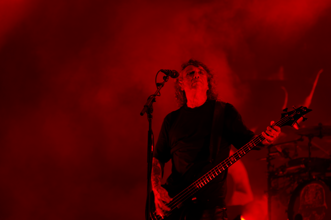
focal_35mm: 105
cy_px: 110
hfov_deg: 19.5
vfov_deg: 13.0
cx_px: 166
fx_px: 965
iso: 160
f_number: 4
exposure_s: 1/125
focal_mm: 105
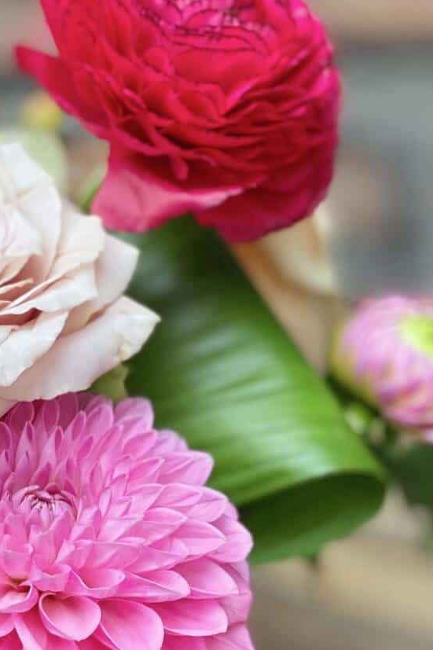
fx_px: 2418
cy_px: 509
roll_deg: +1.5
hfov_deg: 10.1
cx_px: -52
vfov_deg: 15.2
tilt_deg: -24.6
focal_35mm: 134
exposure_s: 1/122
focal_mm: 6
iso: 125
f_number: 2
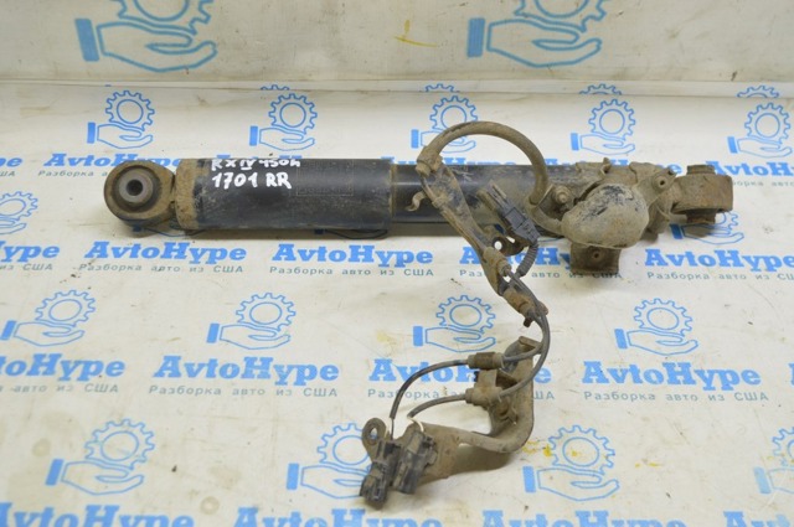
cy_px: 264
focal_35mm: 42
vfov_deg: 31.8
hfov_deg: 46.5
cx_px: 397
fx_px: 925
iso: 400
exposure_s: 1/20
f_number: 5.6
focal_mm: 28
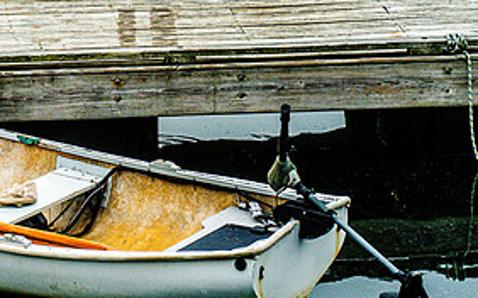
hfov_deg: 9.1
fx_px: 2995
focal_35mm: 230
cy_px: 89
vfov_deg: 5.7
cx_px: 33
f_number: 4
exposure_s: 1/2500
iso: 640
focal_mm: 105
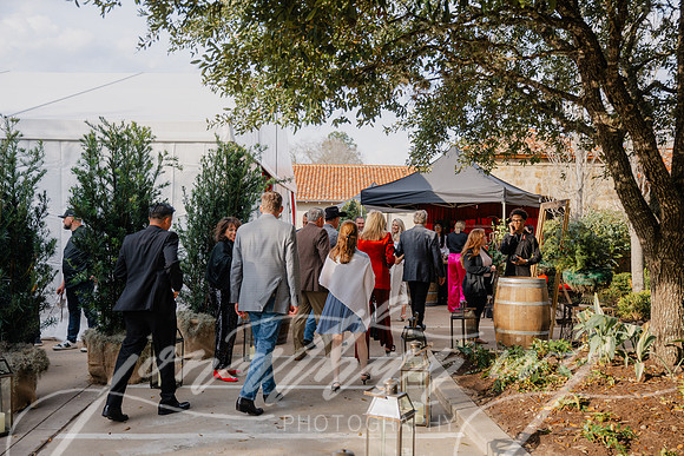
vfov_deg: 39.4
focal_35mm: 34
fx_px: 637
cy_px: 228
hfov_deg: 56.5
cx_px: 342
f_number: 2.8
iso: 64
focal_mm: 33.5
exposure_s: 1/500
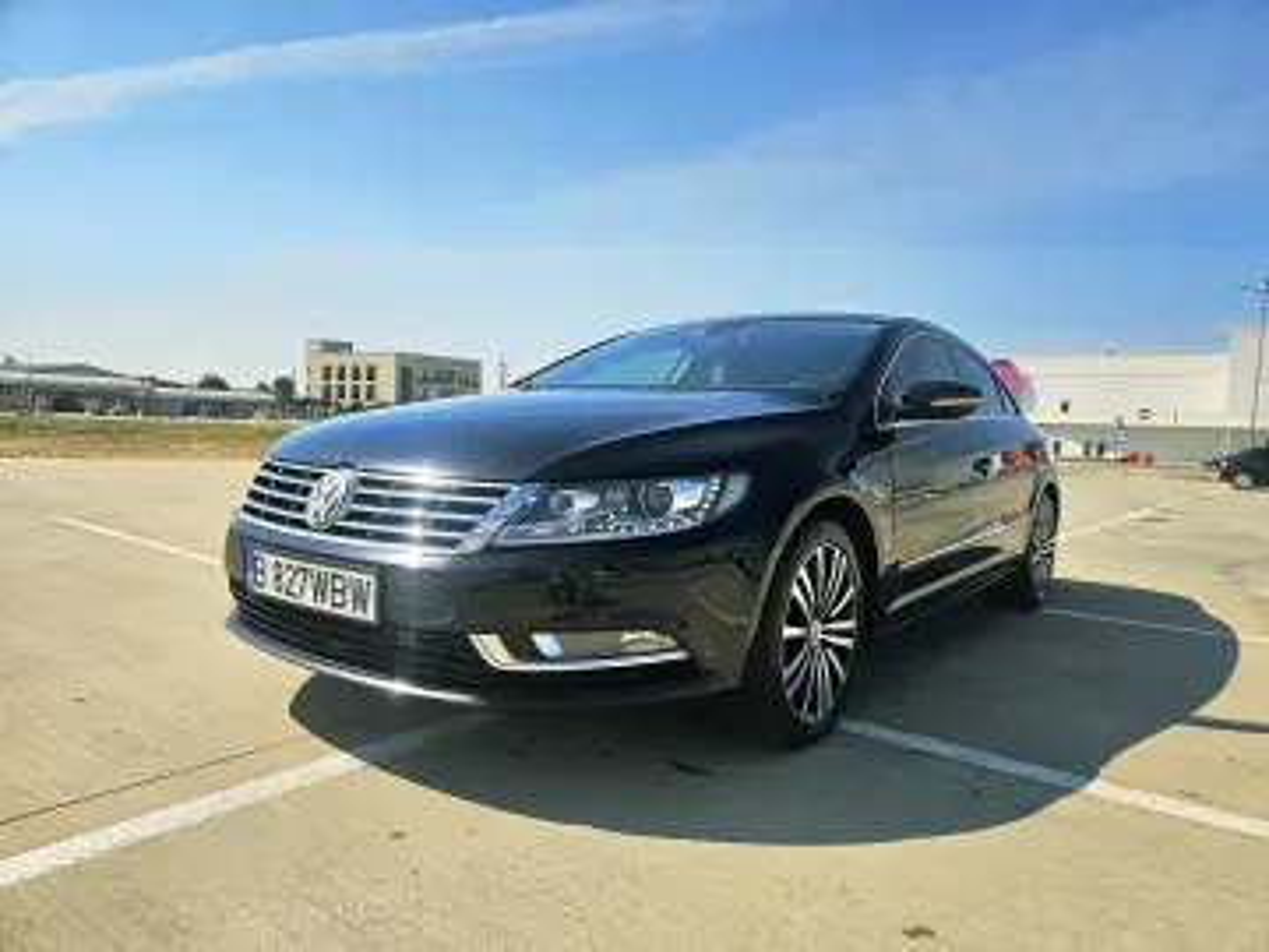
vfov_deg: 58.9
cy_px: 476
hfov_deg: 73.9
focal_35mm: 23
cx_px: 634
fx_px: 843
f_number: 1.8
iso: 25
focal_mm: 5.4
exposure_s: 1/3333
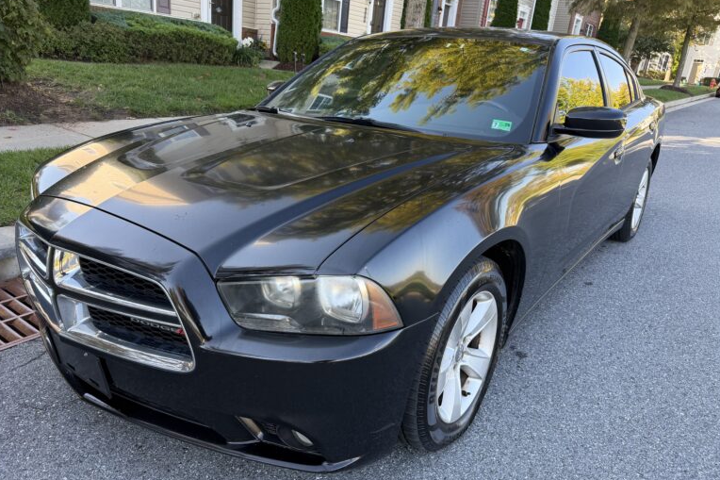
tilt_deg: -20.8
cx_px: 350
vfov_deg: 49.4
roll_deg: -5.3
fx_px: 520
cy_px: 267
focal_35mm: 26
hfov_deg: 69.4
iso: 100
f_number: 1.78
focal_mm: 6.76
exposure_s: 1/330
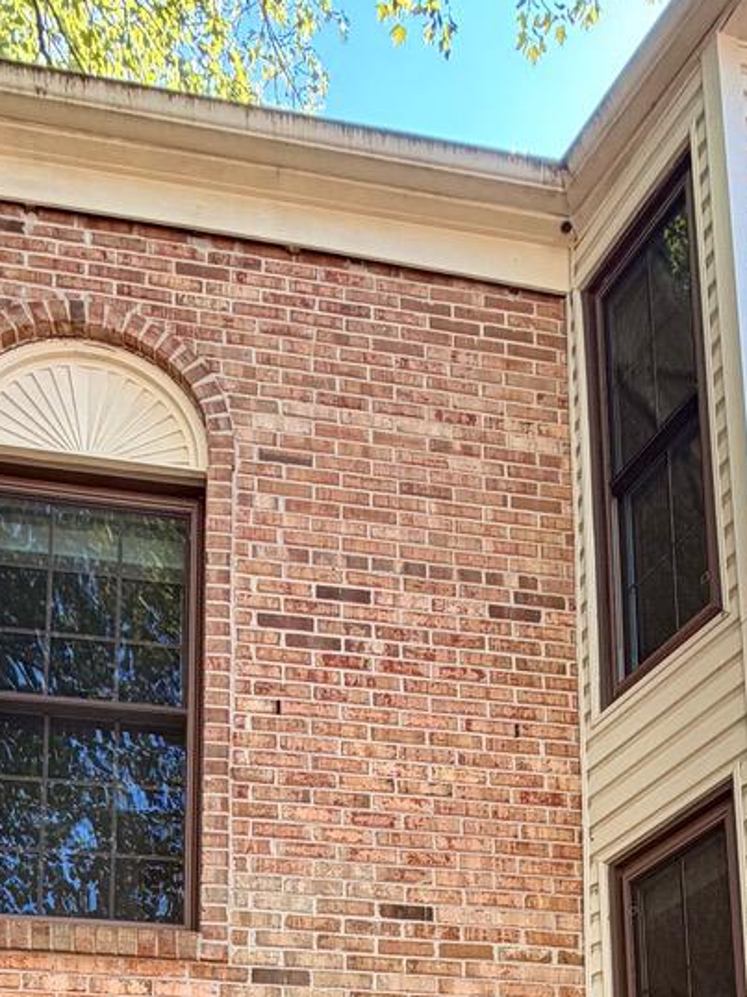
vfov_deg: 33.1
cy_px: 1325
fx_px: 1152
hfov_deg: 35.8
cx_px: 434
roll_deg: +0.5
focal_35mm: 40
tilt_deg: +8.4
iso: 64
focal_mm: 2.22
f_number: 2.2
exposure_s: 1/121
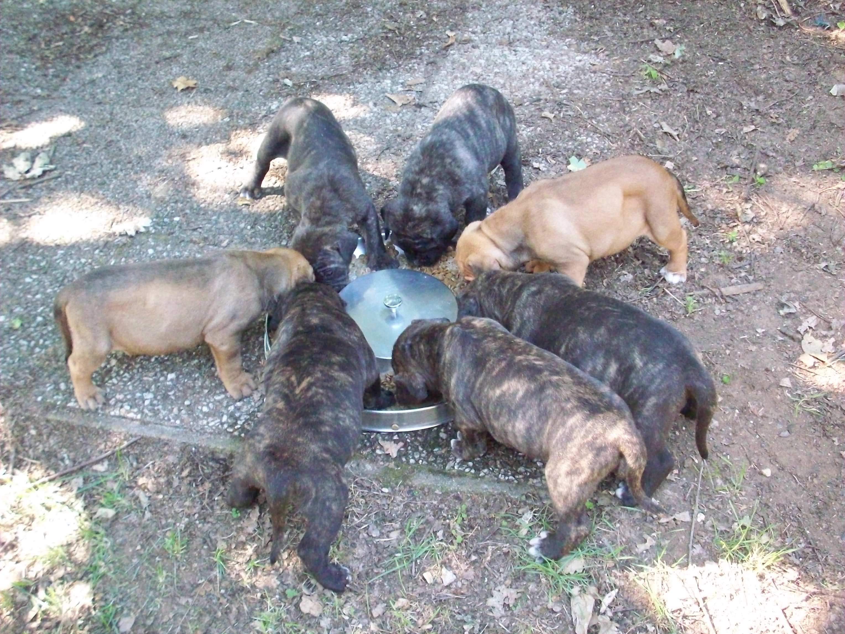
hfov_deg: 50.1
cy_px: 317
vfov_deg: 38.7
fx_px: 903
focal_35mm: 37
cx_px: 422
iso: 626
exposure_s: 1/128
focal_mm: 6.2
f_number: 2.8
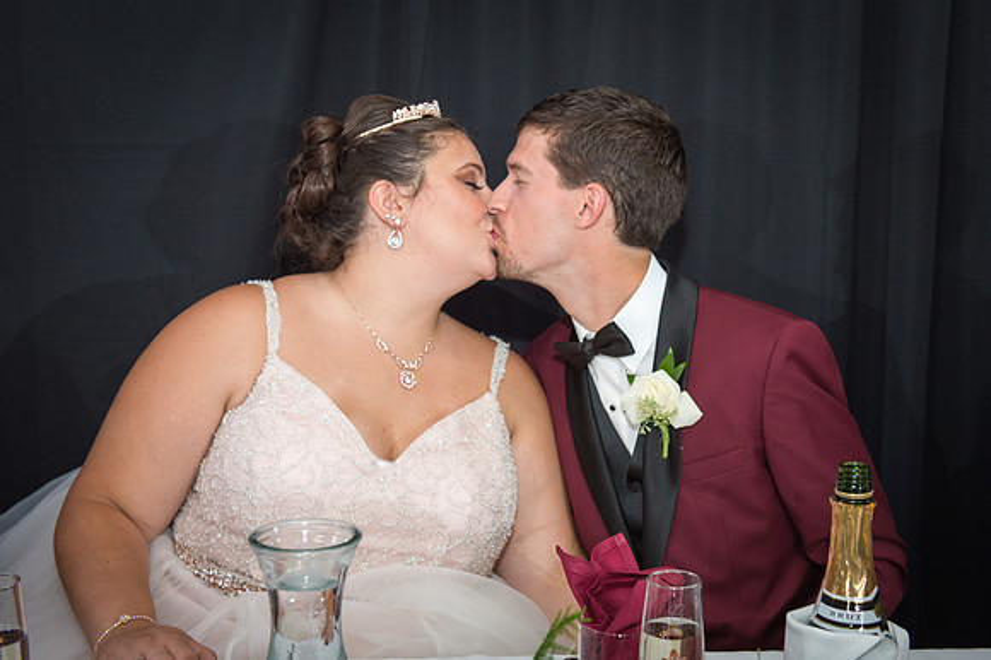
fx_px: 1648
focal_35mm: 60
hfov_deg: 33.4
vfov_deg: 22.6
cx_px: 549
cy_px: 315
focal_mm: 52
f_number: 4.8
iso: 800
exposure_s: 1/60
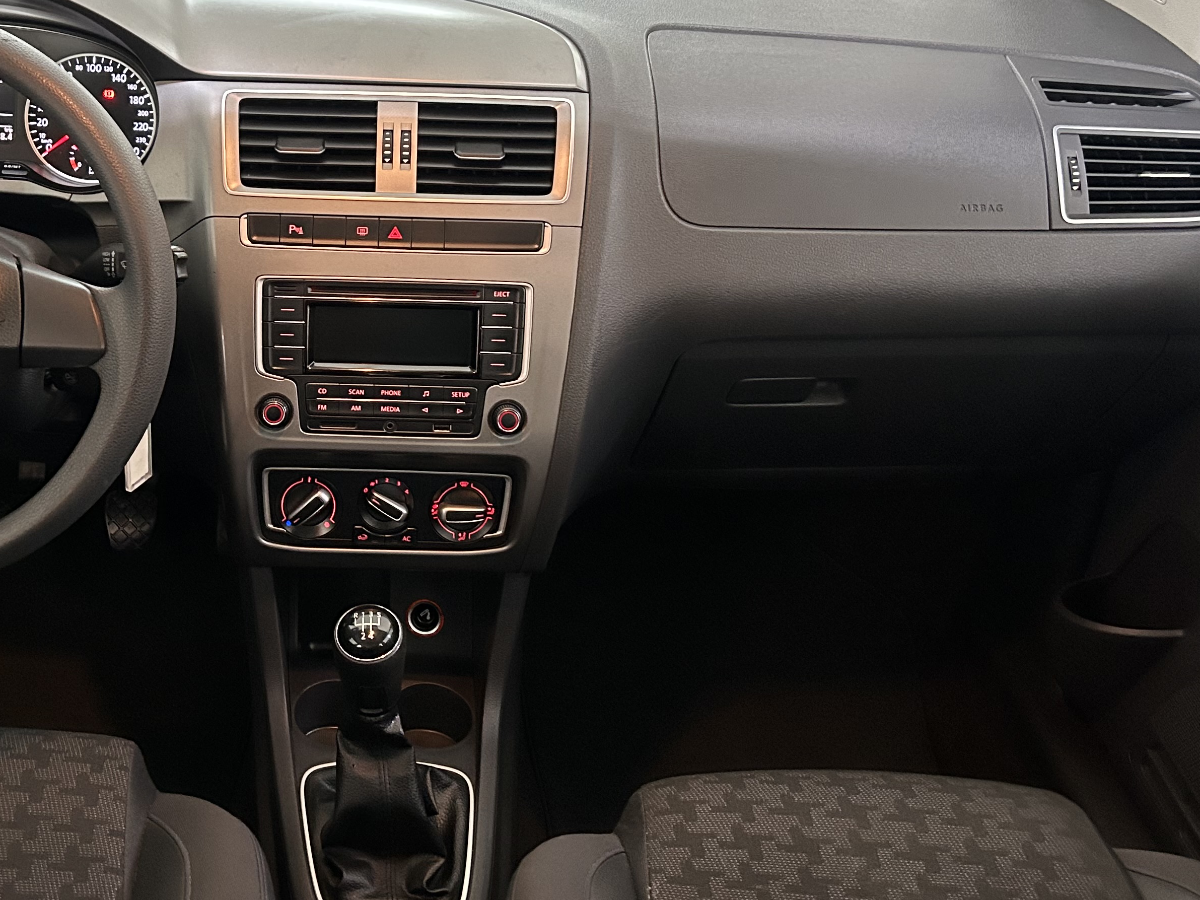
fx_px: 1525
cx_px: 327
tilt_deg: -27.4
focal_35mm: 44
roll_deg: -1.0
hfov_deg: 41.9
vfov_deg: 32.6
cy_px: 308
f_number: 1.5
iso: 500
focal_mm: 5.7
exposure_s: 1/40
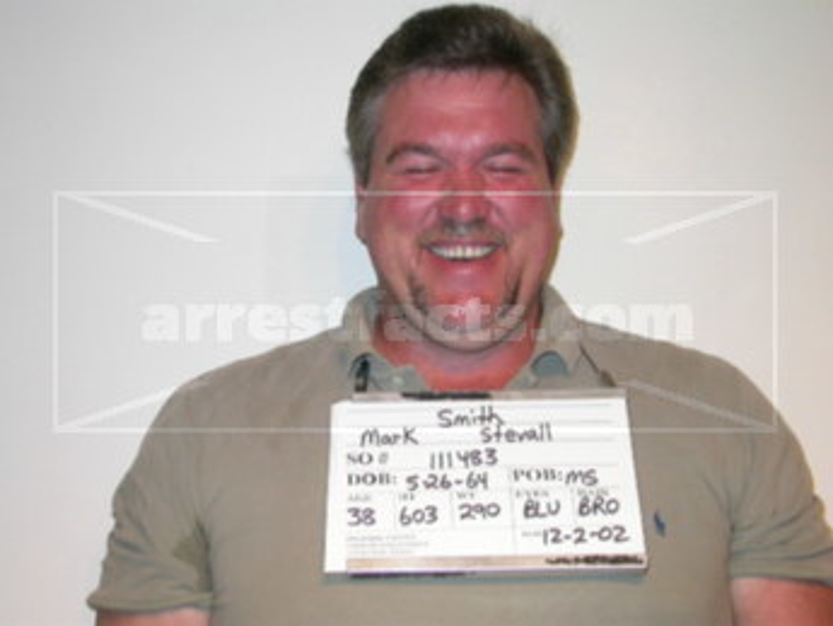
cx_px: 416
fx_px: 1492
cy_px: 313
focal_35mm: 62
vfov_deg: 23.7
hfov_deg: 31.2
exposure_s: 1/60.3
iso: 100
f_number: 3.1
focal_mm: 12.9
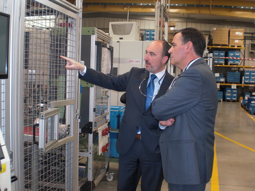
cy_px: 96
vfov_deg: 37.7
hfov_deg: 49.0
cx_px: 128
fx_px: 280
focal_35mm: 38
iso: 200
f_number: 3.1
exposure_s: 1/60
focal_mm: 6.3
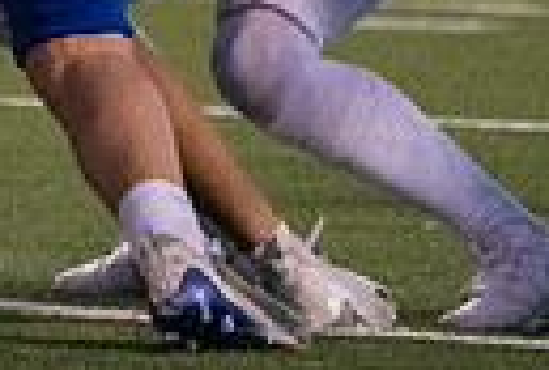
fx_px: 25159
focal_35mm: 1644
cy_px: -415
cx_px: -460
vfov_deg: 0.8
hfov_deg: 1.2
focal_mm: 345
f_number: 5.6
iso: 10000
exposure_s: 1/1250
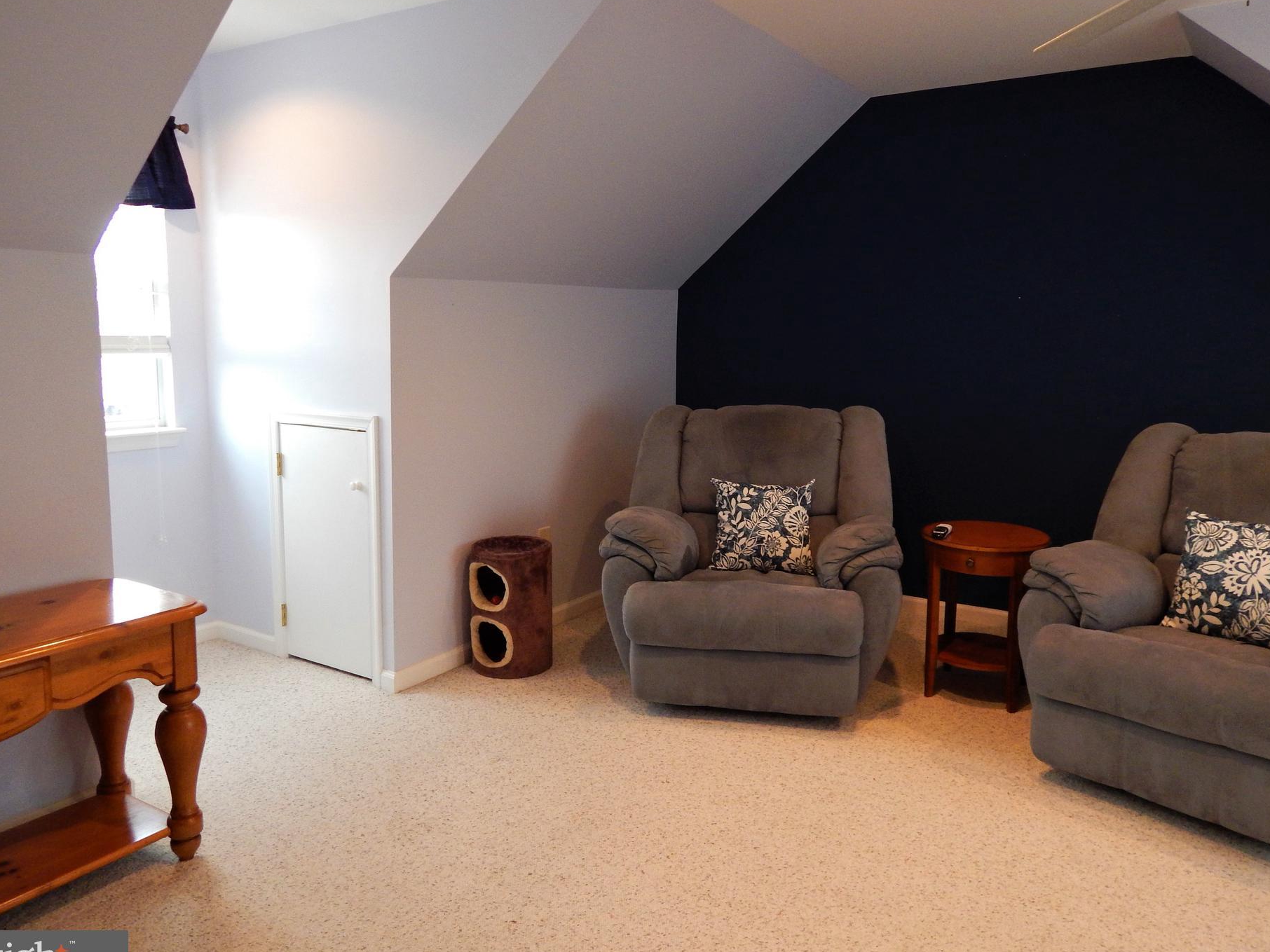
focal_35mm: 26
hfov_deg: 67.3
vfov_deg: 53.0
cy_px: 450
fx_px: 954
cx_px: 671
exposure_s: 1/30
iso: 280
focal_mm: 4
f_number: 3
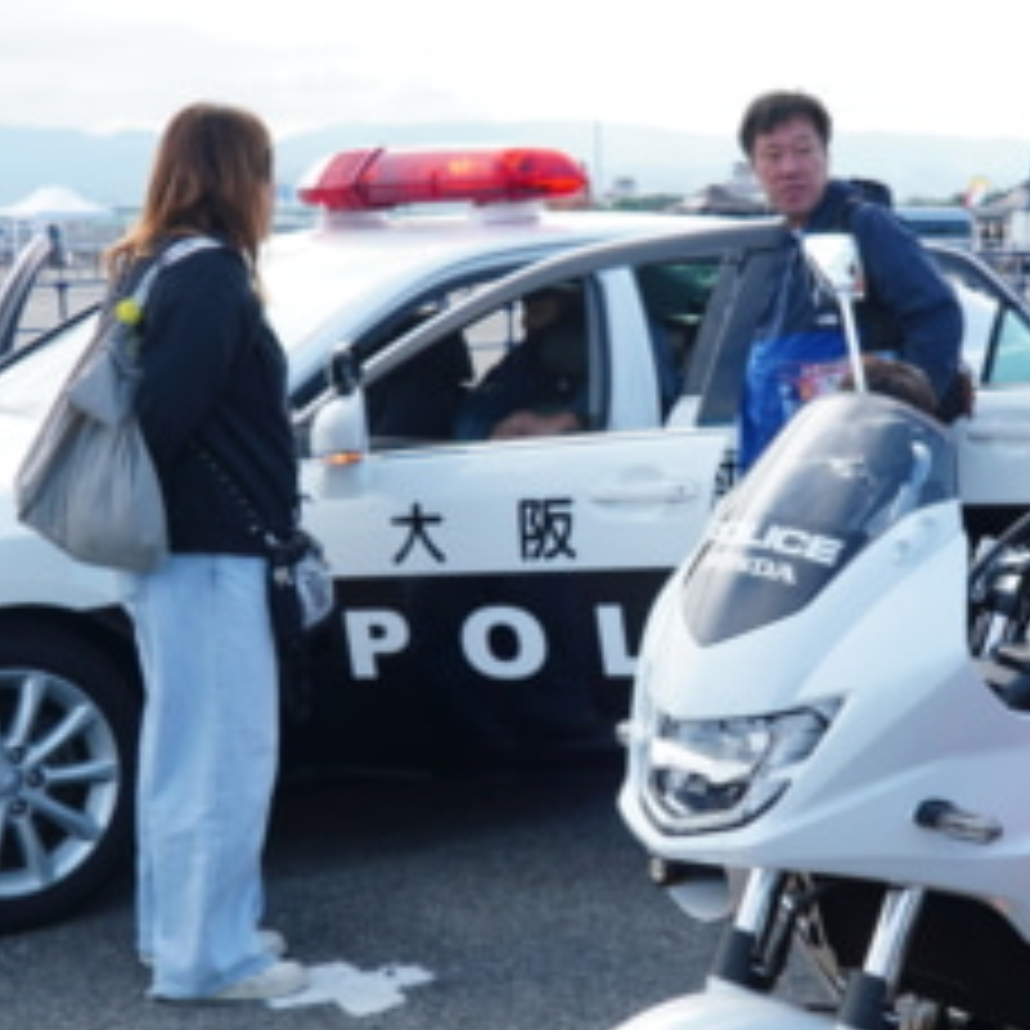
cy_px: 627
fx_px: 2289
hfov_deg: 25.3
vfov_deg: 25.3
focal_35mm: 68
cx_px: 666
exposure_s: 1/200
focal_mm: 18
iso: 100
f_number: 5.6
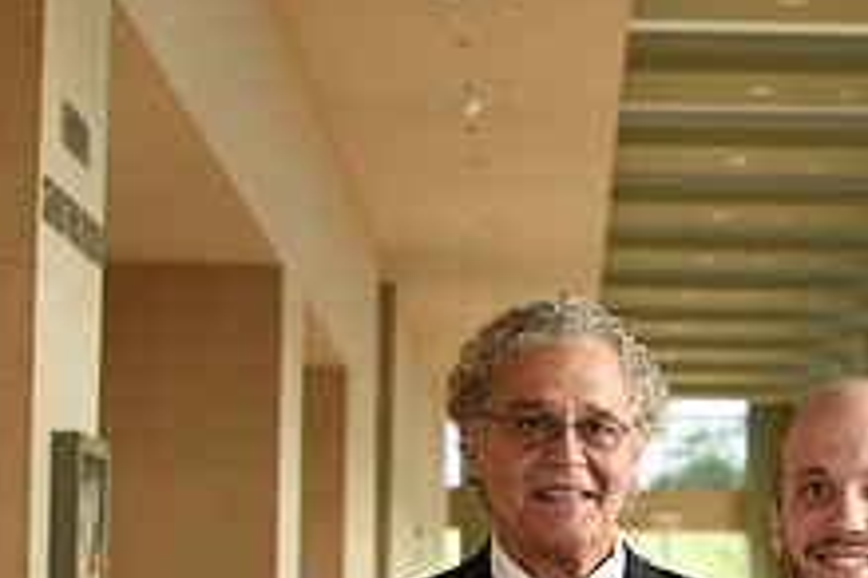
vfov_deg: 7.4
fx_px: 4460
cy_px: 687
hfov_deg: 11.0
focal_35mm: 185
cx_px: 880
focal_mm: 70
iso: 1250
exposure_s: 1/250
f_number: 5.6
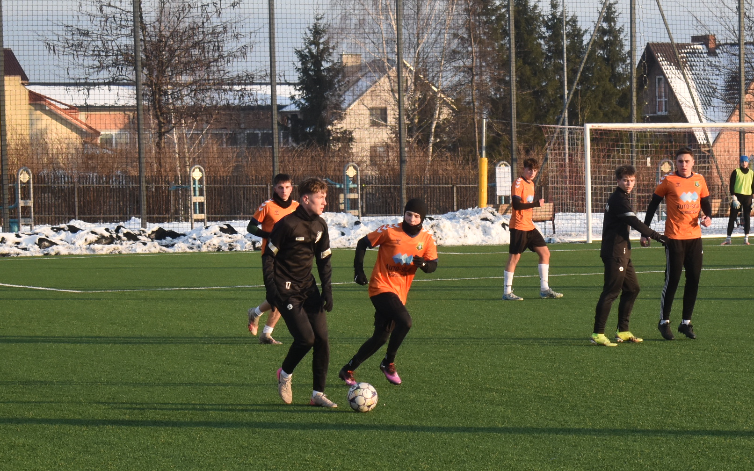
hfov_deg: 24.5
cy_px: 240
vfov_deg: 15.4
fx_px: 1736
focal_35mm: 85
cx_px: 377
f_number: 5.6
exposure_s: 1/1000
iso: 720
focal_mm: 55
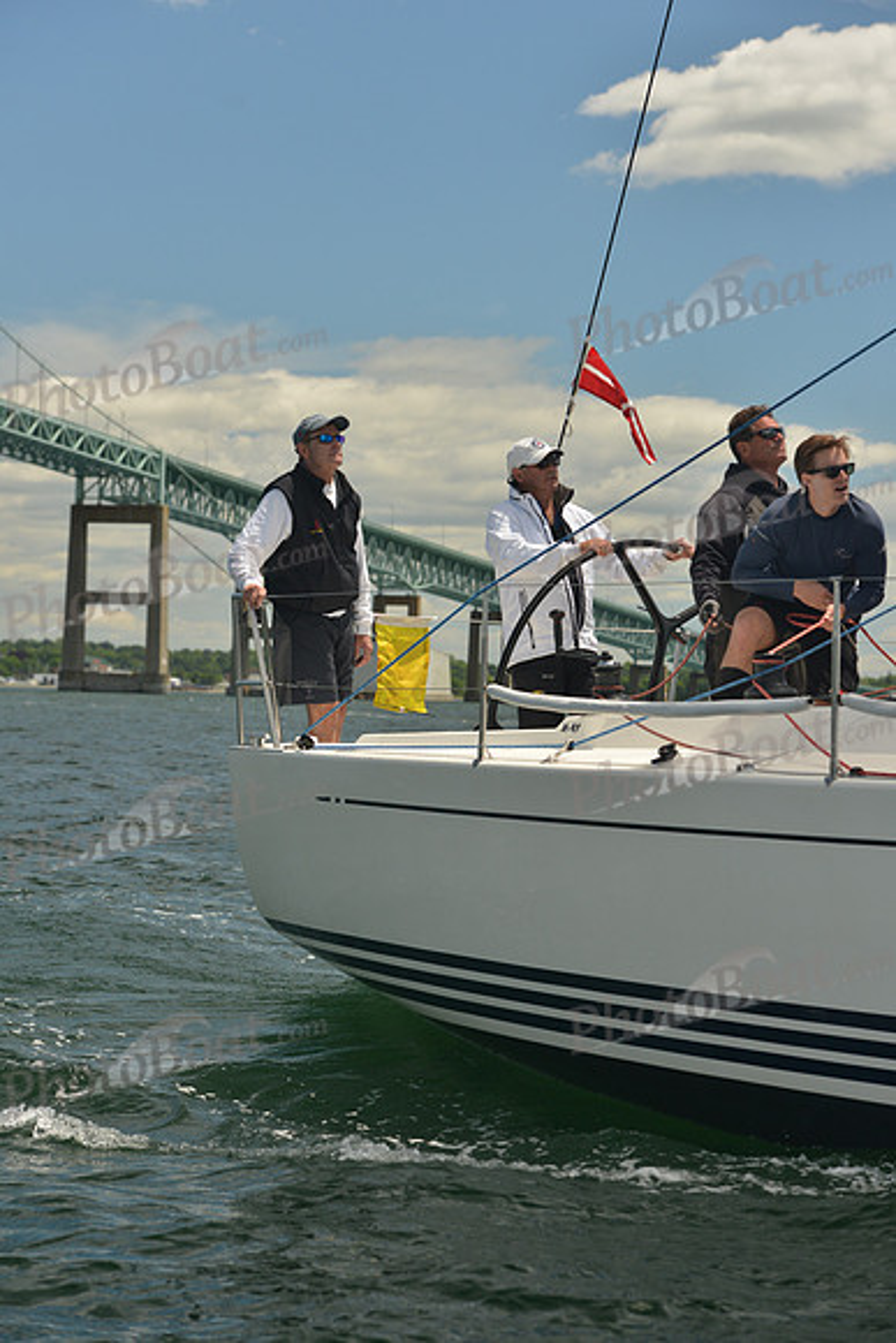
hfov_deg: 14.9
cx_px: 448
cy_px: 672
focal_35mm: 92
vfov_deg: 22.1
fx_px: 3432
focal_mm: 92
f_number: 5.6
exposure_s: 1/1000
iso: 400
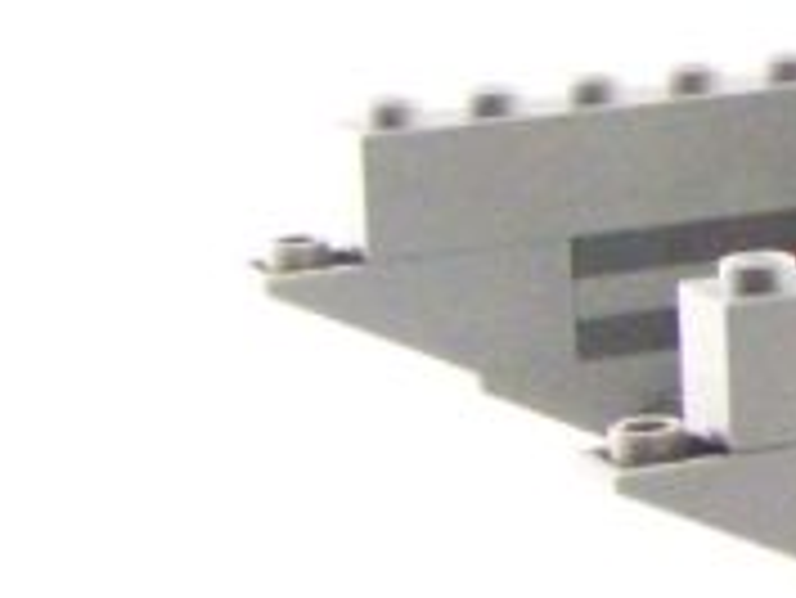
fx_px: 5315
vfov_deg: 6.4
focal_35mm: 231
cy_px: 63
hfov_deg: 7.9
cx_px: 1970
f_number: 3.2
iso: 400
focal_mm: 6.7
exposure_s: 1/60
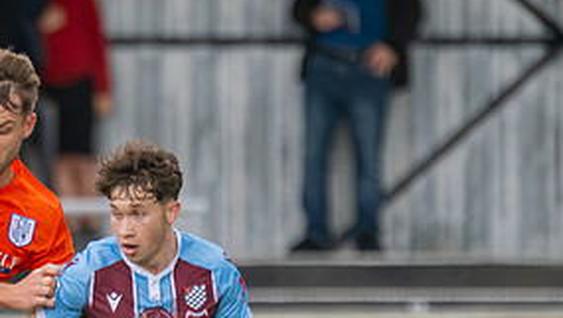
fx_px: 27407
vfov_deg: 0.7
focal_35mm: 1834
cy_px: 304
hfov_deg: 1.2
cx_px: -5
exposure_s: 1/1250
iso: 450
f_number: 2.8
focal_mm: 270
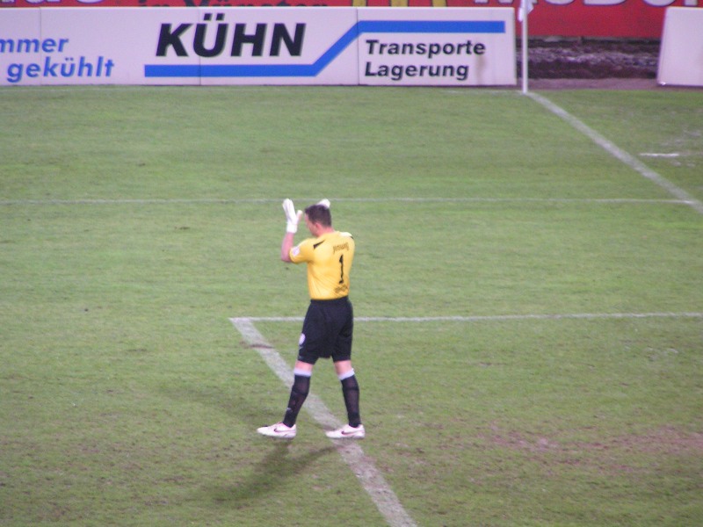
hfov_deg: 5.2
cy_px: 264
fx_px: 7717
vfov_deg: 3.9
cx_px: 352
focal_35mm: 380
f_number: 3.5
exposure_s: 1/20
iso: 200
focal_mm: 58
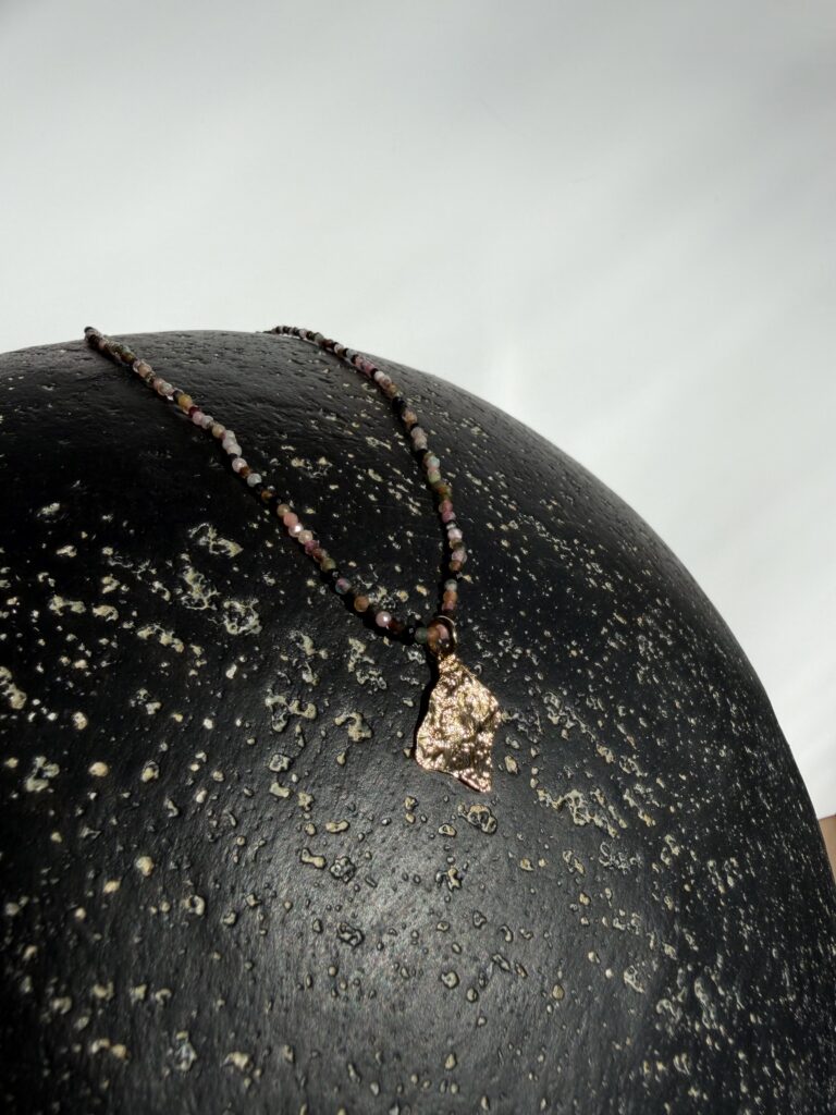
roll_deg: -1.1
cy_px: 558
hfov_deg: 56.8
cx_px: 418
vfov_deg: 71.6
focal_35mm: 24
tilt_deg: -13.1
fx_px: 773
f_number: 2.2
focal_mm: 2.22
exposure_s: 1/1217
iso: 16
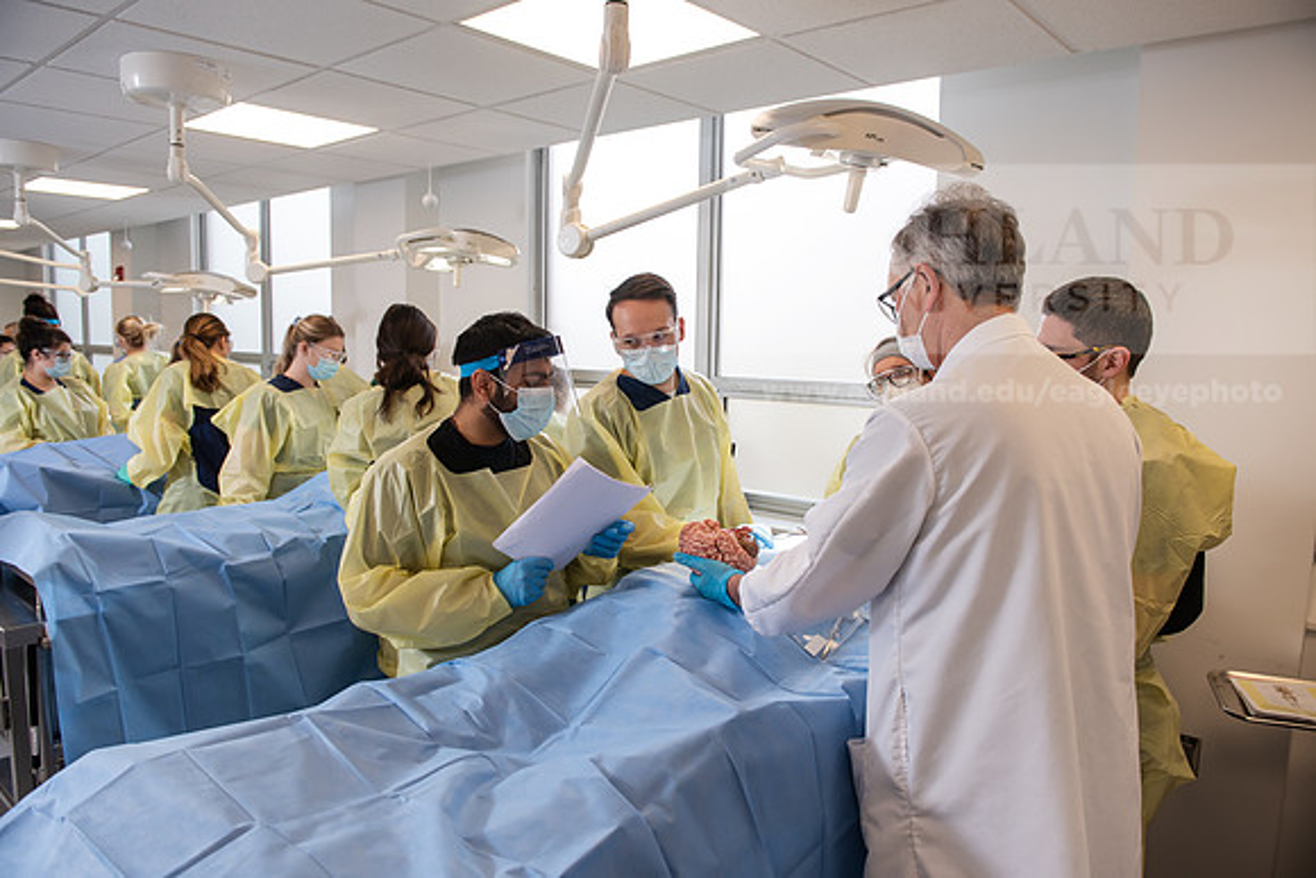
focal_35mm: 24
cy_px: 439
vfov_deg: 53.2
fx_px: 877
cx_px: 658
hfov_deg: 73.7
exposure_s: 1/200
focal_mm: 24
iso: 500
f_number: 4.5
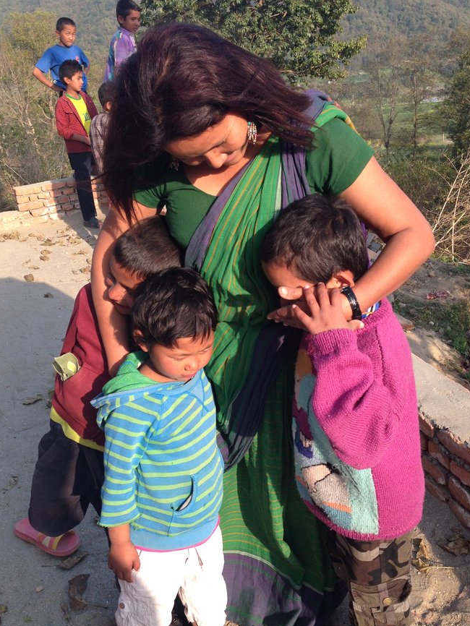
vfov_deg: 47.9
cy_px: 312
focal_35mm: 39
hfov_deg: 36.8
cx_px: 230
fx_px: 706
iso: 50
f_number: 2.4
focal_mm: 4.12
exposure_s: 1/480
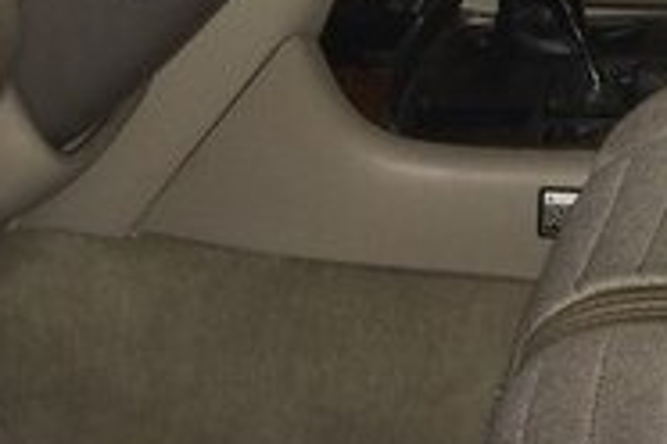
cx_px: 746
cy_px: -285
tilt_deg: -11.2
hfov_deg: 18.3
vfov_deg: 12.0
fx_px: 1982
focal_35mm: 107
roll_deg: +1.9
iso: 160
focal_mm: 4.15
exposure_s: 1/17
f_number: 2.2
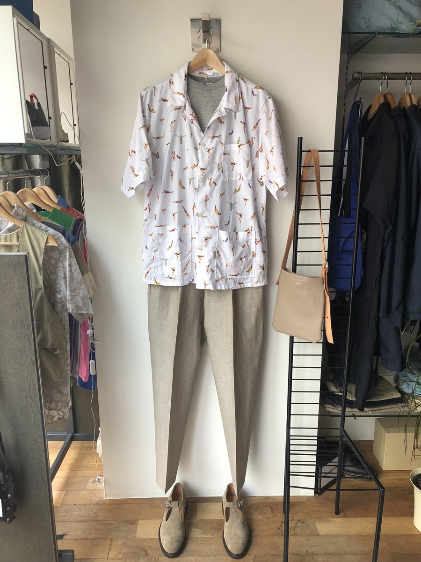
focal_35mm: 28
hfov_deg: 49.7
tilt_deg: -13.3
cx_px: 210
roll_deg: +0.0
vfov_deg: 63.4
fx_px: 454
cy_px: 281
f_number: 1.8
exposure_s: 1/40
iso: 20
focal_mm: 4
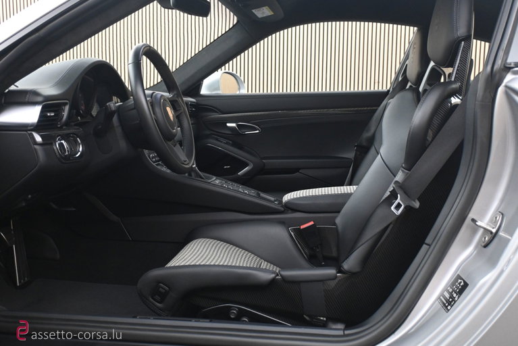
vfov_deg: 38.4
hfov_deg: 55.1
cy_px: 173
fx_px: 497
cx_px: 259
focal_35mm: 34
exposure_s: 1/40
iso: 2000
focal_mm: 23
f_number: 4.2
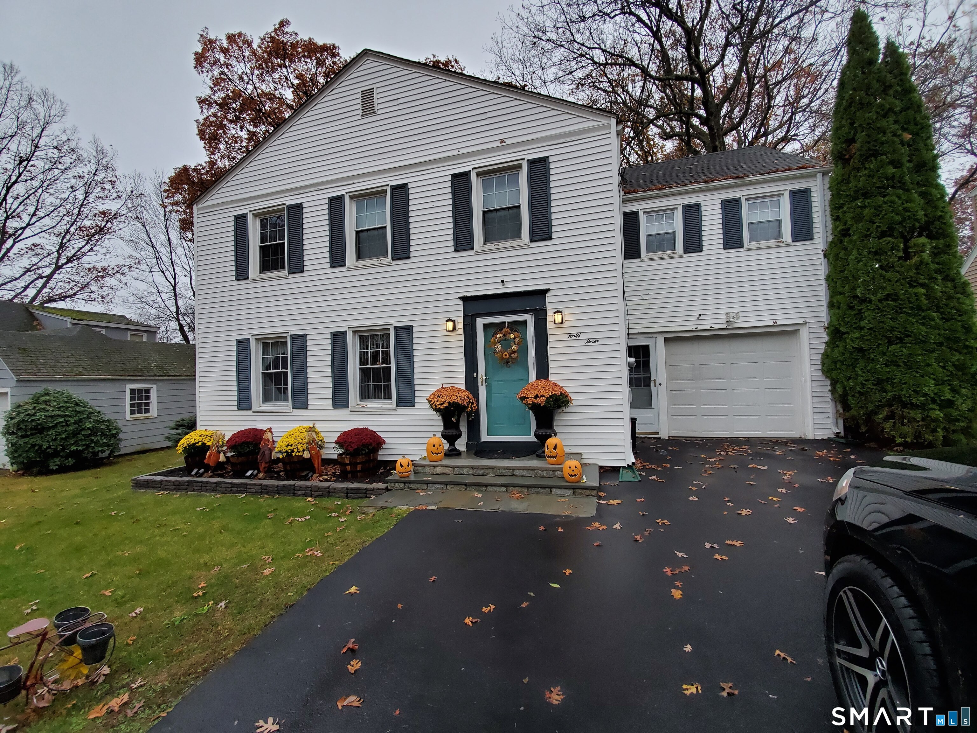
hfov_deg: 106.2
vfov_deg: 89.9
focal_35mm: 13
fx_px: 367
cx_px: 488
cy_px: 366
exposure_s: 1/119
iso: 80
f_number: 2.2
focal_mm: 1.8
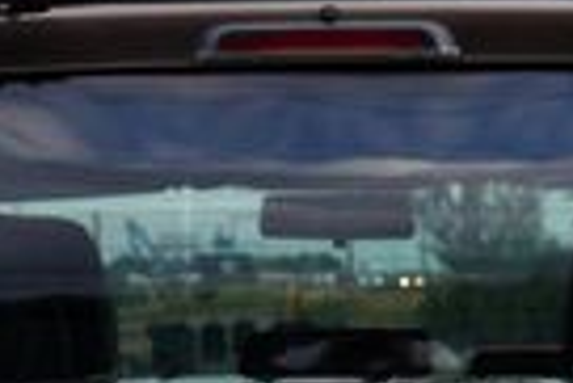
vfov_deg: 5.8
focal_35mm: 234
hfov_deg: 8.8
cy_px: 707
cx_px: 286
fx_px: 3728
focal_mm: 31
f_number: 5
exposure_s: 1/100
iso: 100
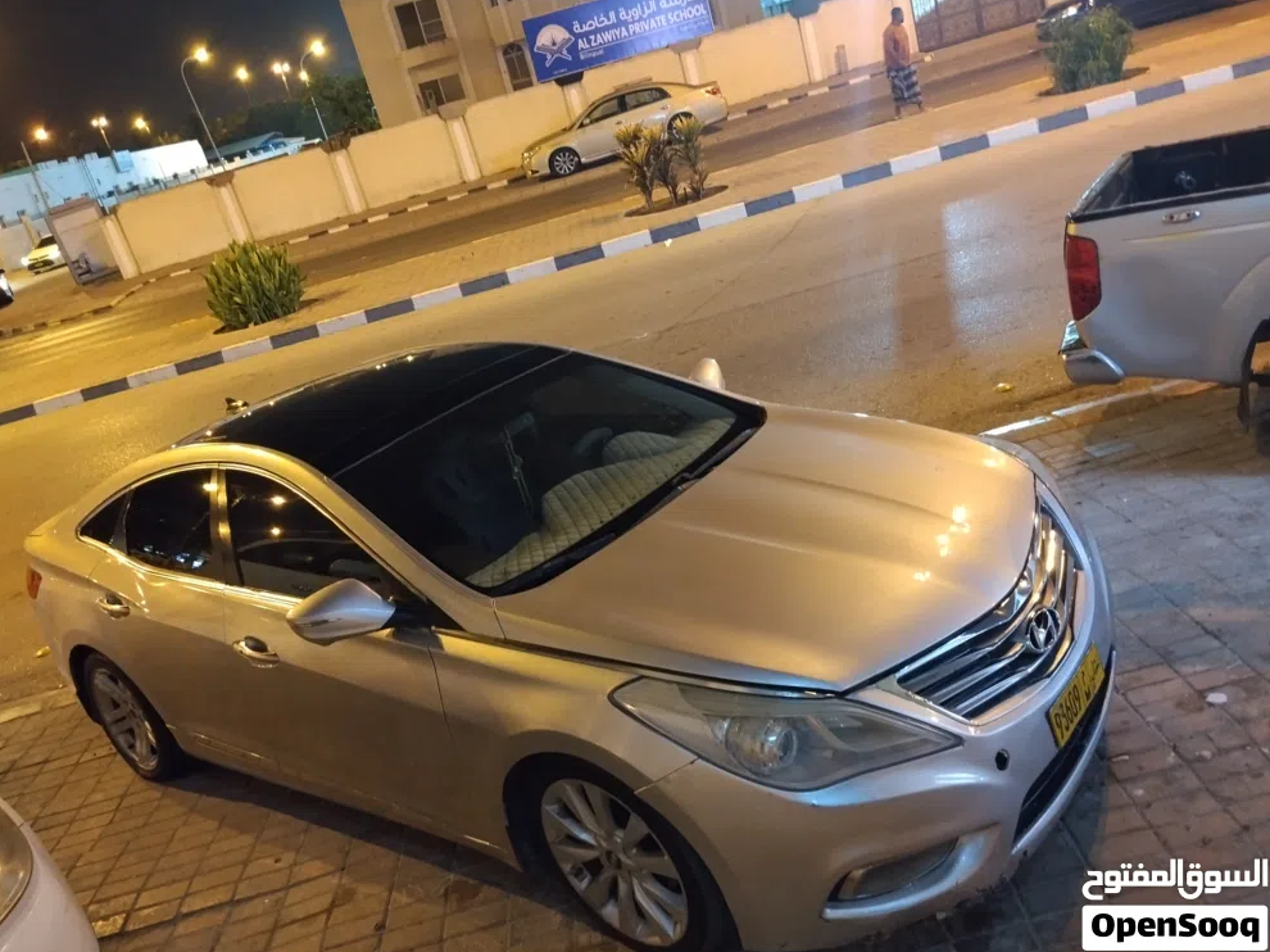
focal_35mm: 30
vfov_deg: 46.8
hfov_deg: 60.0
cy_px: 489
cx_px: 643
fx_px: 1100
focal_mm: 4.22
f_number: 1.8
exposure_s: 1/20
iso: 1000
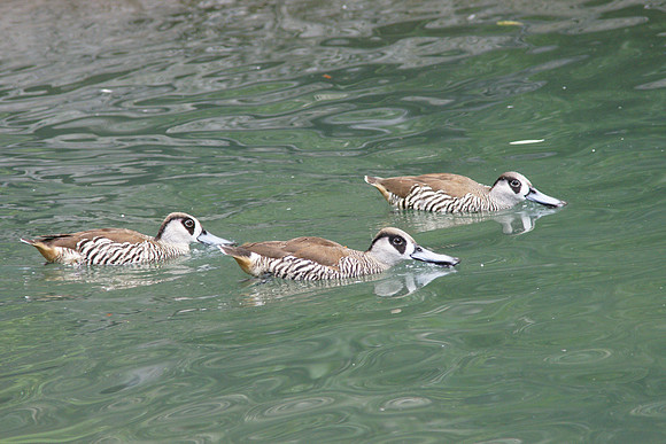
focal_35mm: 315
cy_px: 222
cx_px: 333
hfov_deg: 6.5
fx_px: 5829
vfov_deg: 4.4
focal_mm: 210
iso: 1600
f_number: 8
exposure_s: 1/200
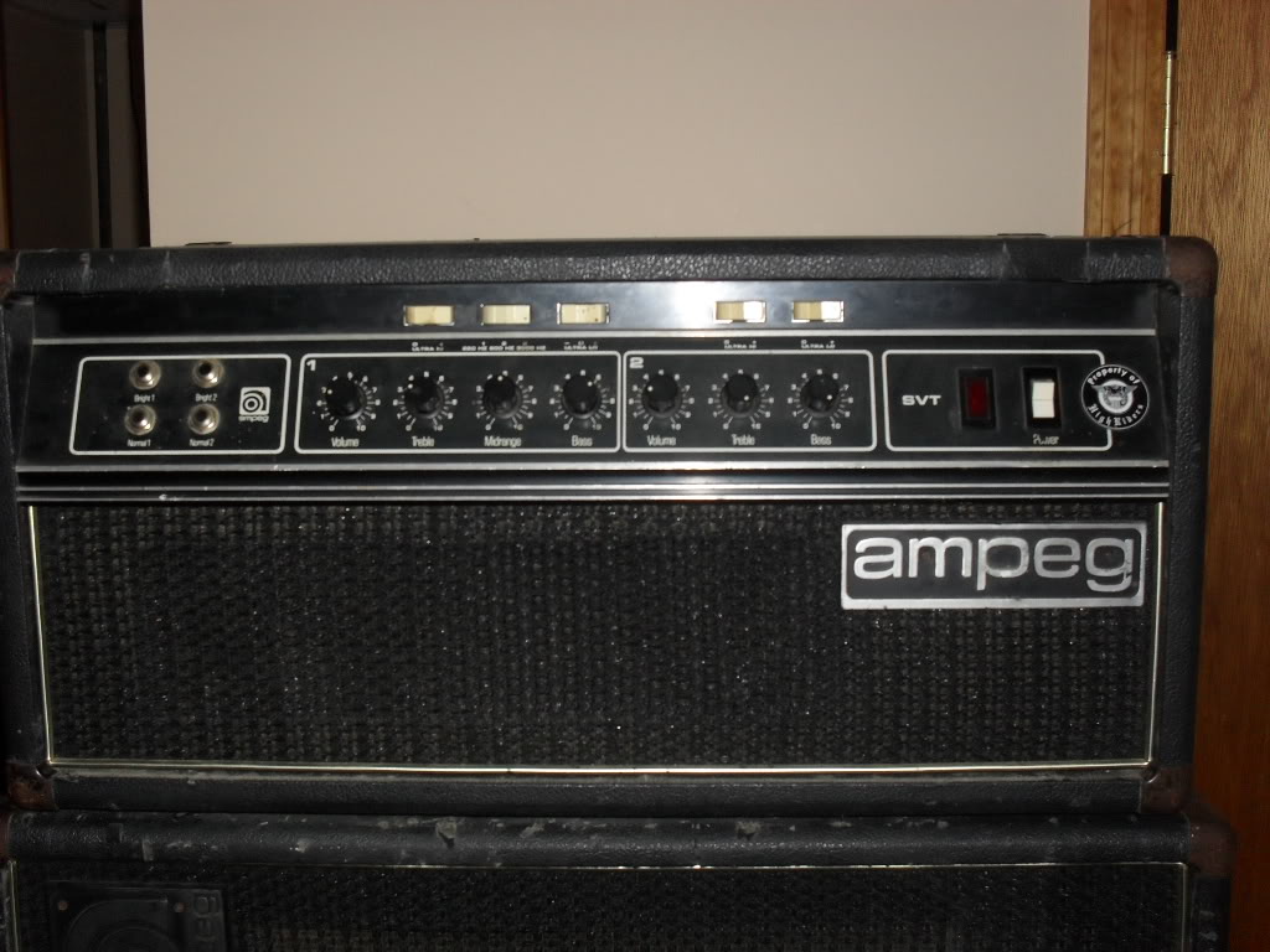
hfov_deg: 44.8
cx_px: 635
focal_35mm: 42
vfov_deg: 34.3
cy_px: 476
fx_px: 1541
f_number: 3.6
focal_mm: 7.5
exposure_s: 1/45
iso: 200
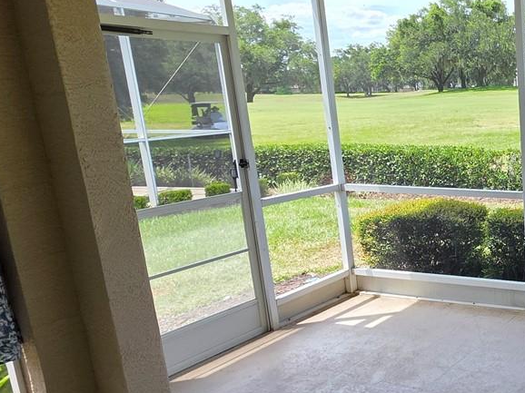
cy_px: 215
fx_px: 546
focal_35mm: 36
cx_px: 632
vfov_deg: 39.6
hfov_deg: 38.1
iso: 40
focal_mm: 2.2
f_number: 1.9
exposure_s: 1/299
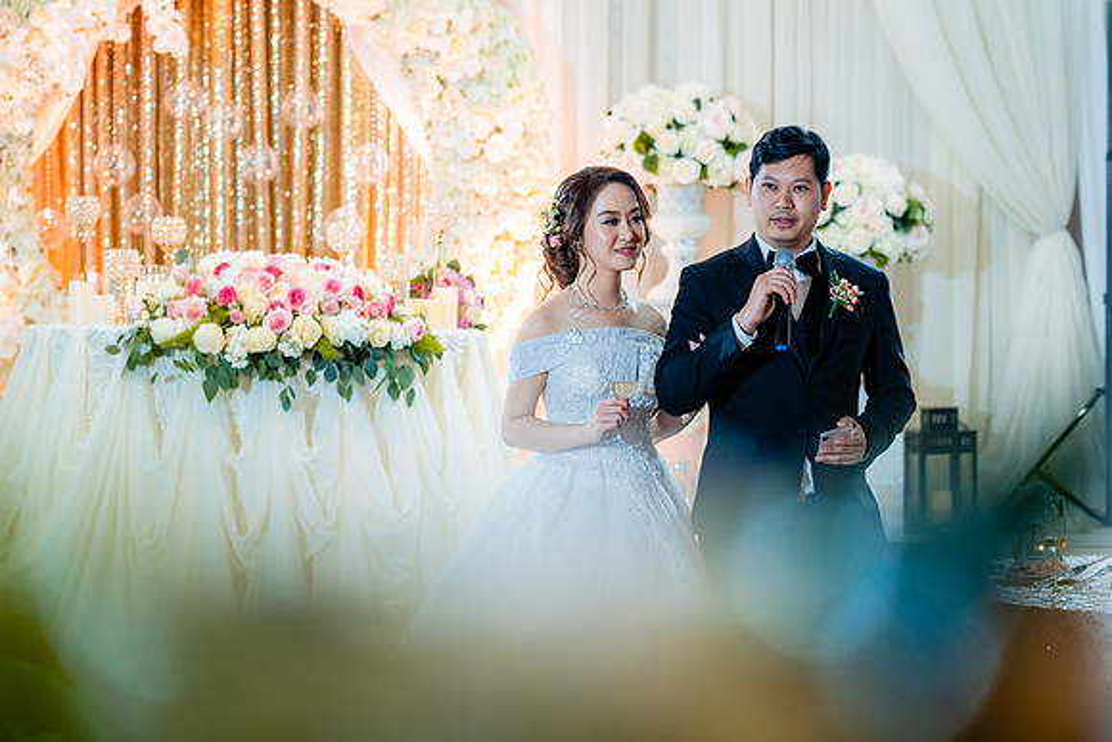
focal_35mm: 93
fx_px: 2888
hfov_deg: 21.8
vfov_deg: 14.6
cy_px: 338
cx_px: 564
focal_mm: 56
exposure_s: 1/200
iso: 640
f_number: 2
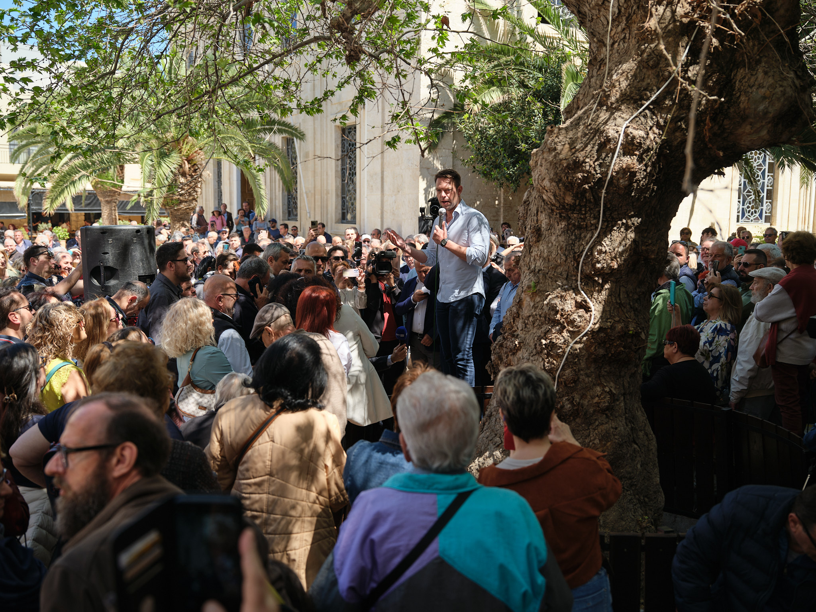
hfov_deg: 51.4
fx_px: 849
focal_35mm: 36
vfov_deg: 39.7
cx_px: 408
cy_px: 306
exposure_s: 1/250
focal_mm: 45.9
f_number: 4
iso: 200
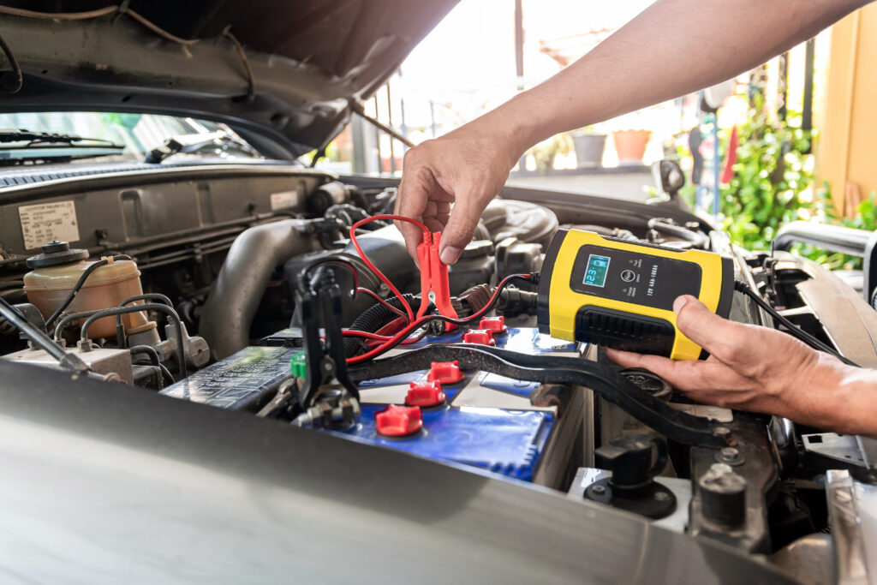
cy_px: 292
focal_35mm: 33
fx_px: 804
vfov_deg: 40.0
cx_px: 438
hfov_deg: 57.2
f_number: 3.5
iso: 200
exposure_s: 1/50
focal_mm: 22
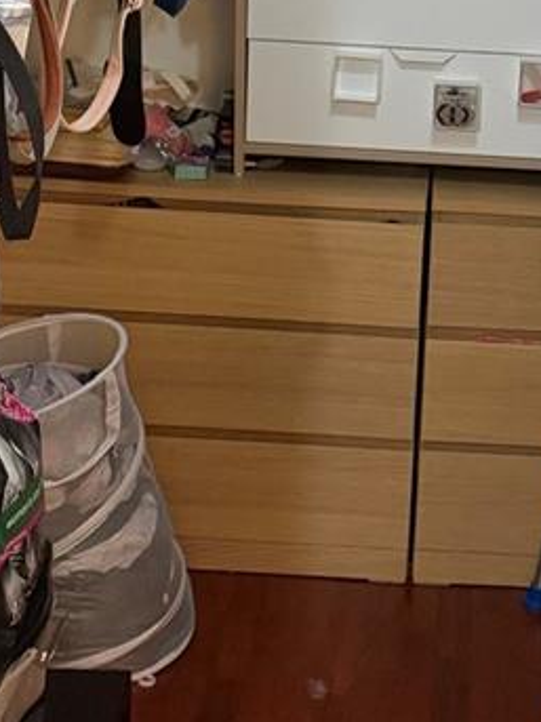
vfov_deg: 22.8
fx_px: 1751
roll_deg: -3.0
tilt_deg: -12.4
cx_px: 463
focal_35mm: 84
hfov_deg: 17.4
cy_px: 105
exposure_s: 1/60
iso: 800
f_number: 1.78
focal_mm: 6.76
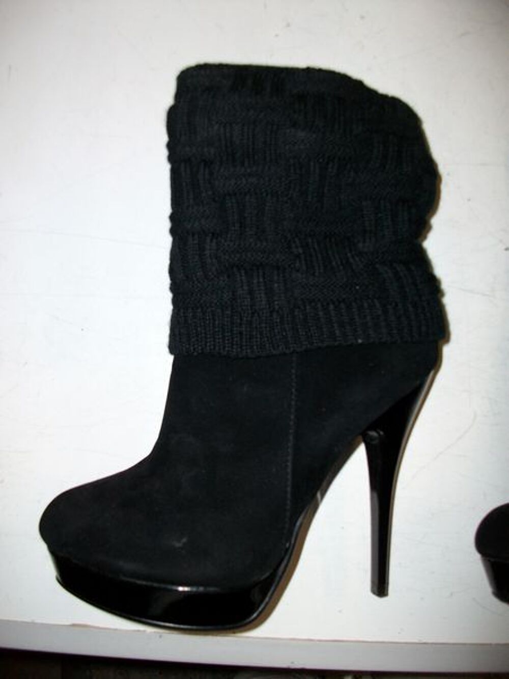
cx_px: 254
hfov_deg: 44.2
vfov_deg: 56.8
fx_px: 627
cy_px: 340
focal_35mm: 32
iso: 125
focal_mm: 5.7
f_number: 2.9
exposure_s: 1/40
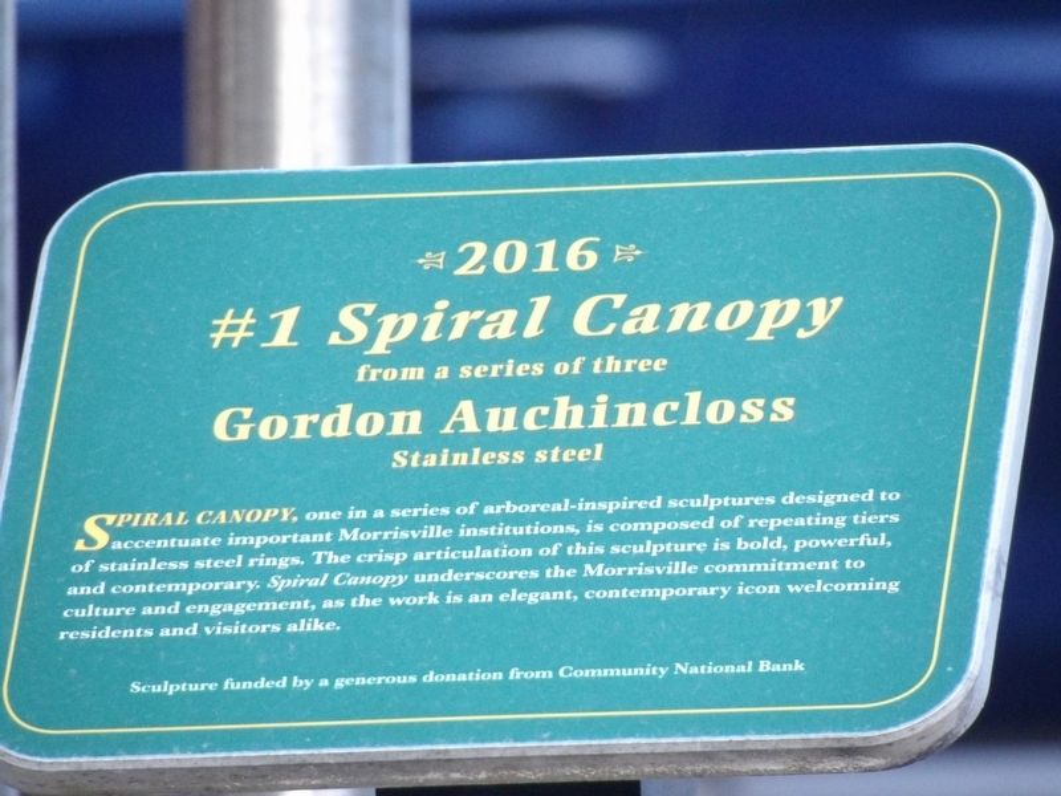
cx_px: 530
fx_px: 25992
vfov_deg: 1.8
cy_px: 398
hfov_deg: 2.3
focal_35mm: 848
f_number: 4.8
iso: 800
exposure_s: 1/37
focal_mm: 152.1
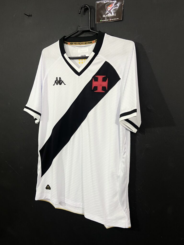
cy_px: 122
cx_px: 92
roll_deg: -1.5
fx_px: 184
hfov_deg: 53.1
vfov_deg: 67.3
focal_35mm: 26
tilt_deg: -7.1
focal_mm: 4.25
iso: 80
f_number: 1.8
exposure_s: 1/60
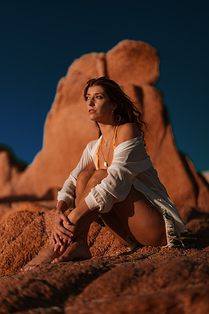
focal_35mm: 58
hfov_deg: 23.4
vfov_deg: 34.5
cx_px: 104
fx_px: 505
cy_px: 157
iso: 50
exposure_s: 1/8000
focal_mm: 58
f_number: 1.6
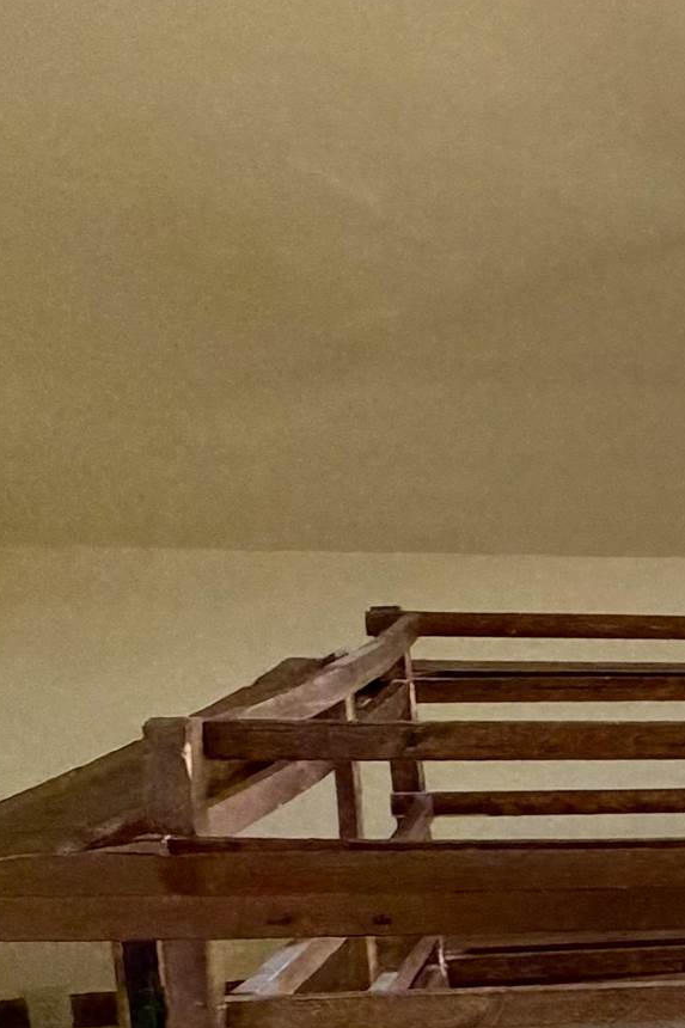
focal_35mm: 52
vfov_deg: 37.4
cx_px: 1516
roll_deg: -2.2
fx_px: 1485
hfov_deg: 16.4
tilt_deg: -10.8
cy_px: 752
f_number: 2.2
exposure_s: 1/60
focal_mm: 2.22
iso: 500
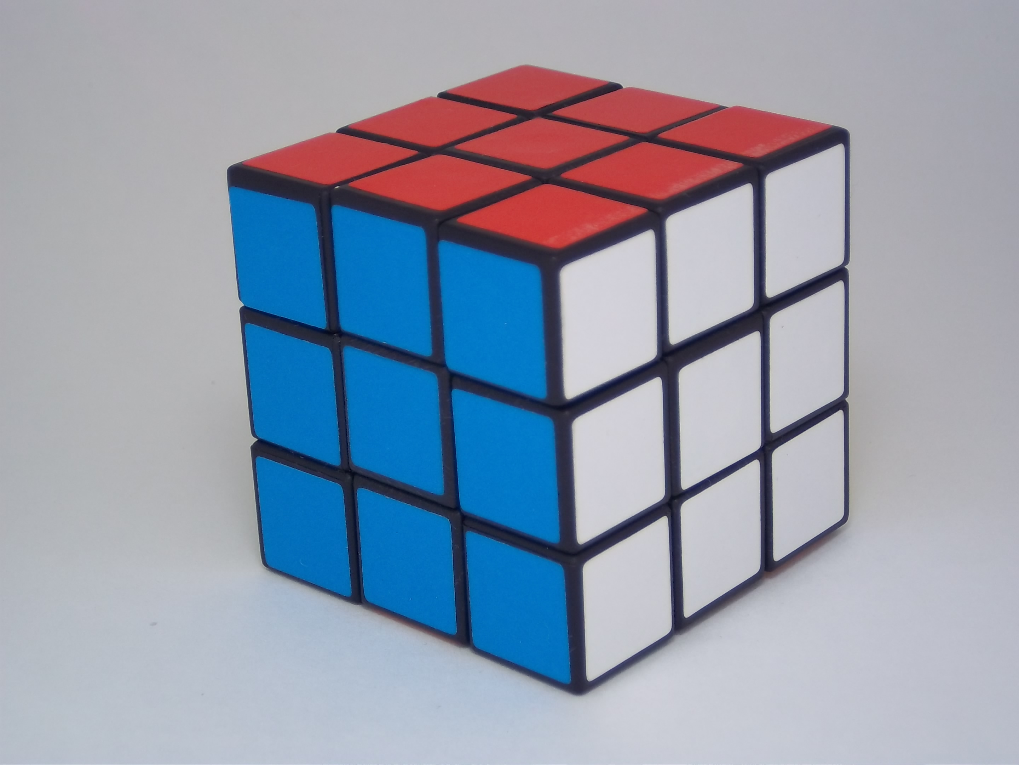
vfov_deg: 16.6
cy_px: 382
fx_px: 2620
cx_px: 510
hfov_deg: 22.0
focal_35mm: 89
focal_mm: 15.99
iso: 79
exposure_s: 1/50
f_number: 4.18
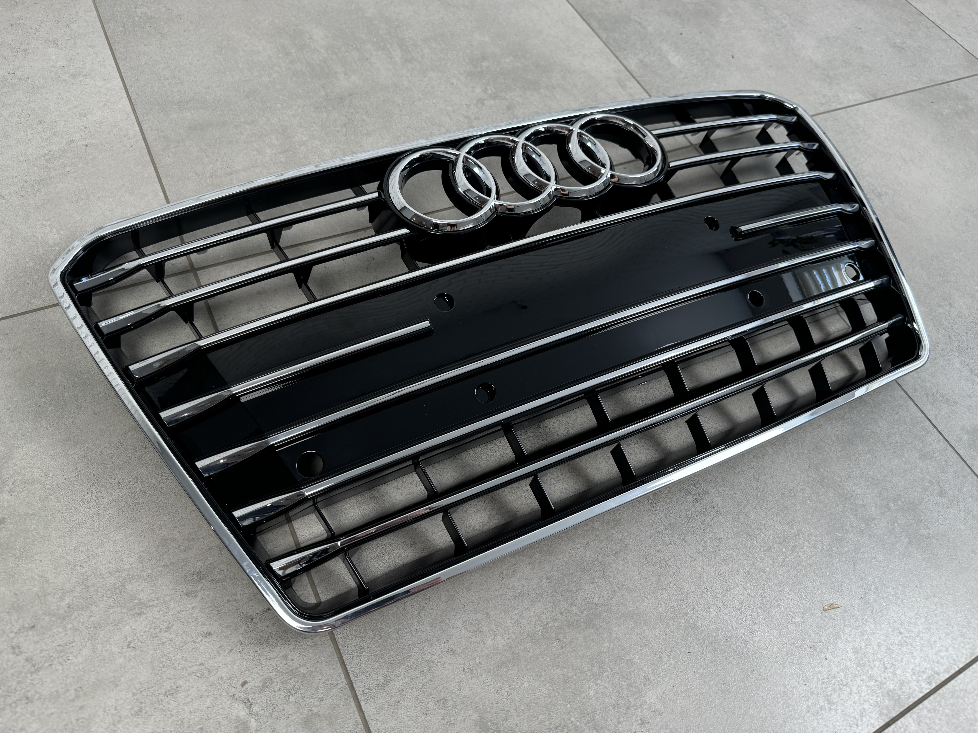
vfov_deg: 54.9
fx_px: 706
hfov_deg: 69.4
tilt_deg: -55.2
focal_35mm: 25
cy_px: 352
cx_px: 498
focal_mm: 6.76
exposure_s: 1/100
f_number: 1.78
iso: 125
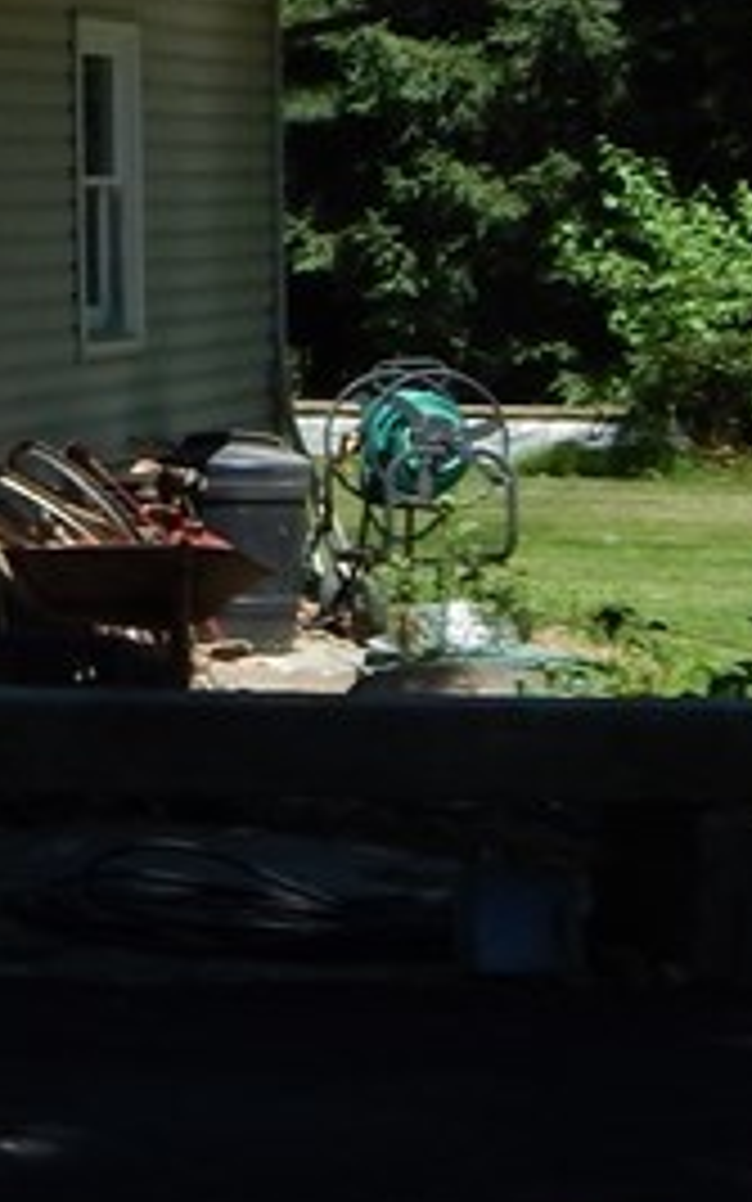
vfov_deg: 15.0
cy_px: 113
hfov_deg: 8.1
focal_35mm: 138
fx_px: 4523
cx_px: -1486
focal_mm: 6.1
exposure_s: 1/1000
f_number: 3.3
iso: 125
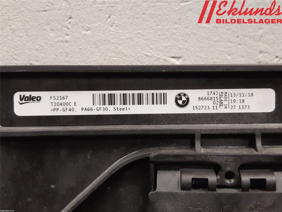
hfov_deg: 67.3
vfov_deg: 53.1
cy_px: 106
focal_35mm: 26
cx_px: 141
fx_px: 212
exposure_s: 1/50
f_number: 1.7
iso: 200
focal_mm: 3.93
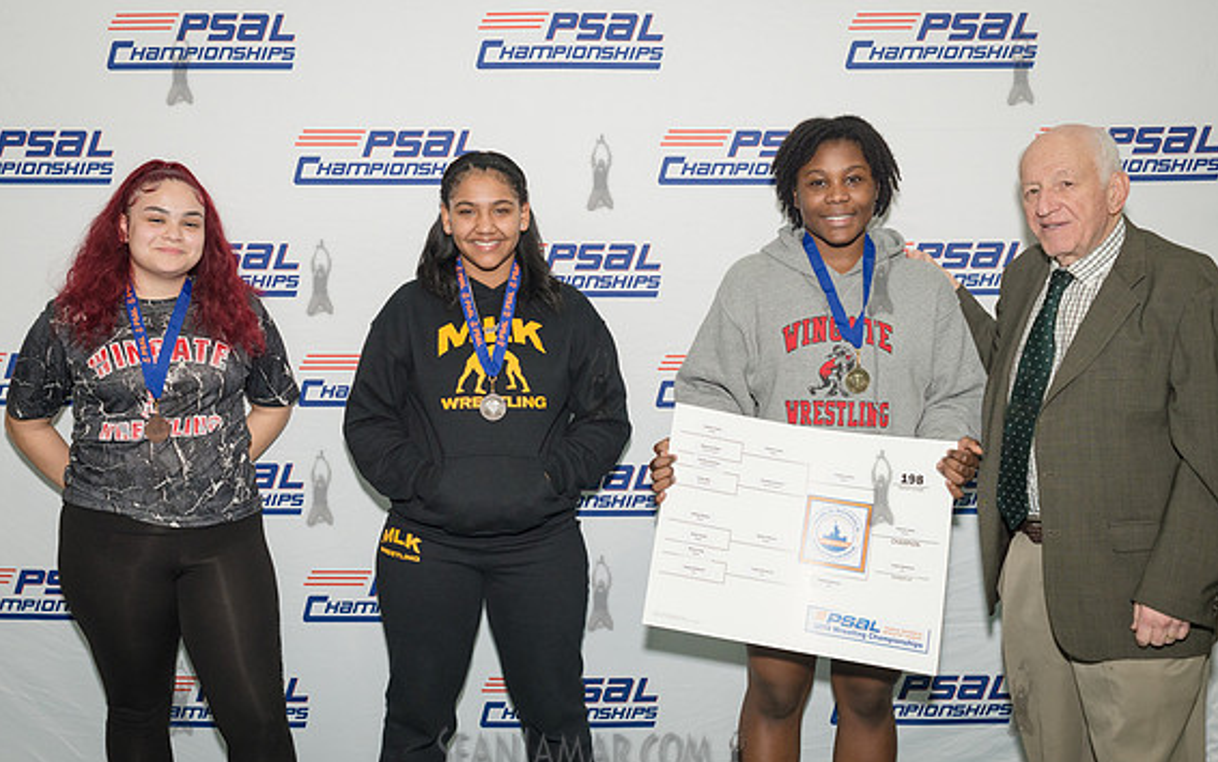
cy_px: 363
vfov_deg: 30.6
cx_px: 507
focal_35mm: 42
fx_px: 1394
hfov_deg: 47.0
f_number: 5
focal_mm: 35
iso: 1600
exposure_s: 1/250
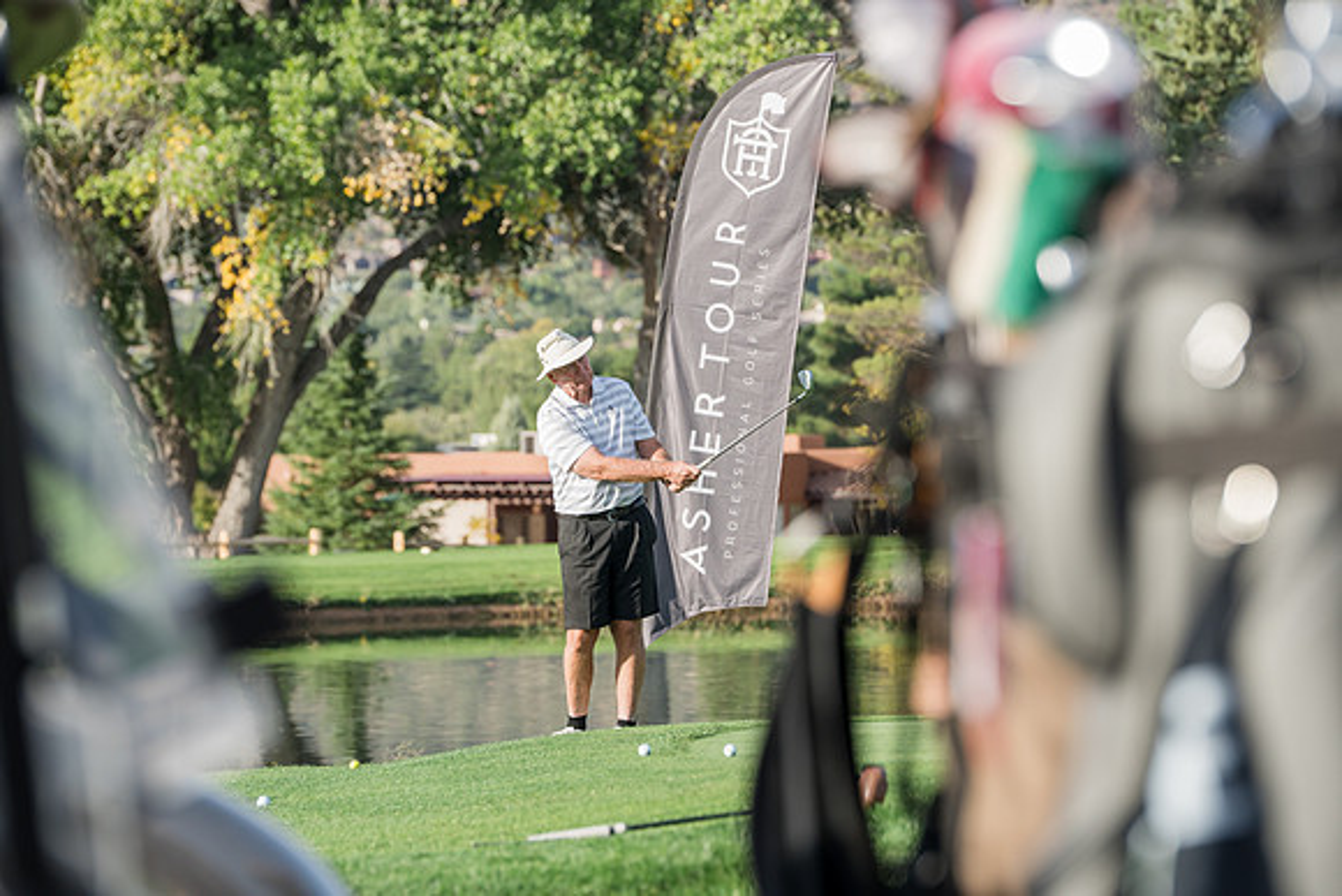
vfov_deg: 8.7
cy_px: 448
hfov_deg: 13.0
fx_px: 5891
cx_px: 671
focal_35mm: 158
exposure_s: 1/1000
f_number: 4.5
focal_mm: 158
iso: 500
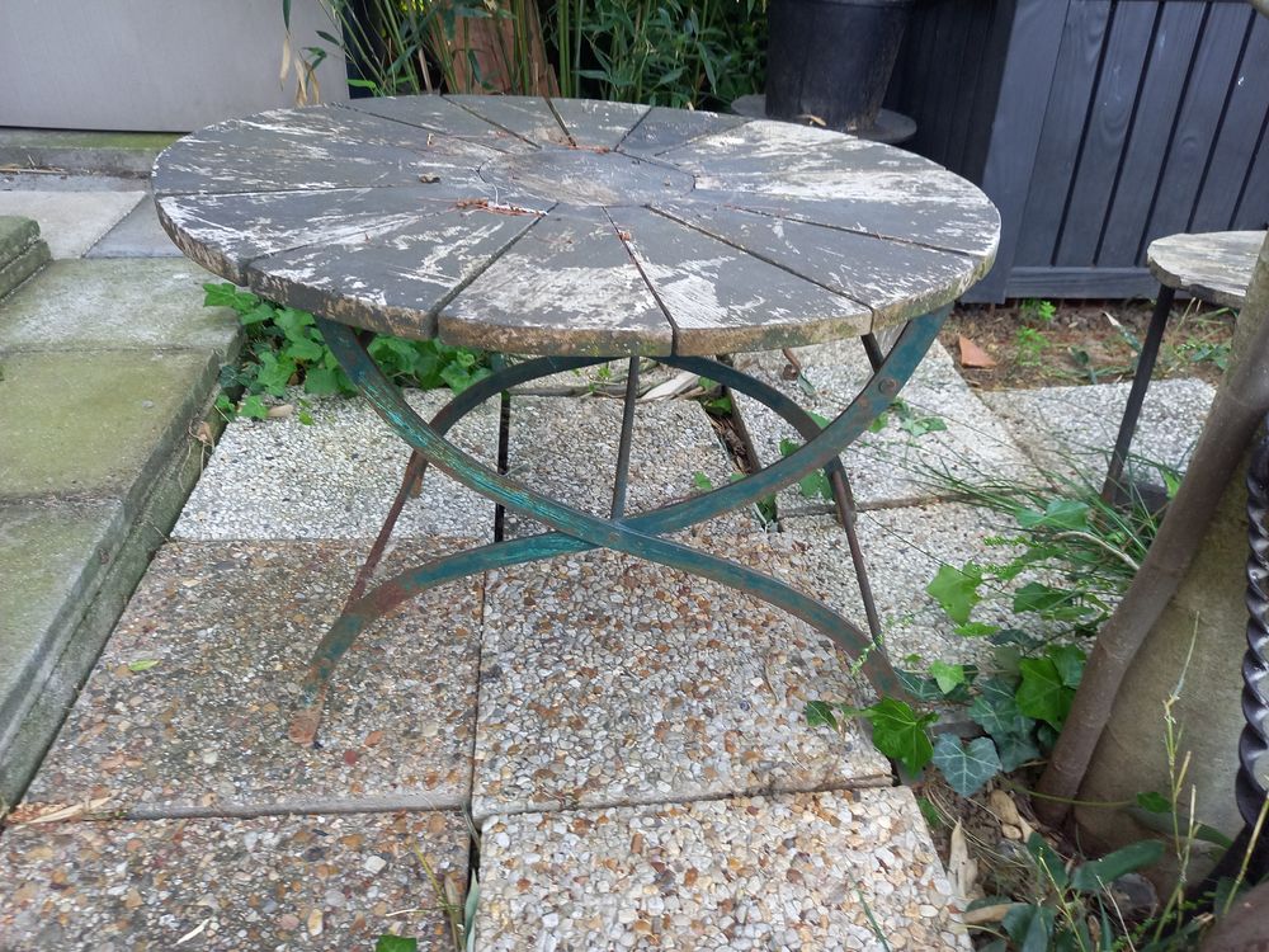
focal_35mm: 25
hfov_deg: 69.4
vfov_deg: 54.9
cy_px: 476
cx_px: 634
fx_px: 916
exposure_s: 1/50
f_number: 1.8
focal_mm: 4.65
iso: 160
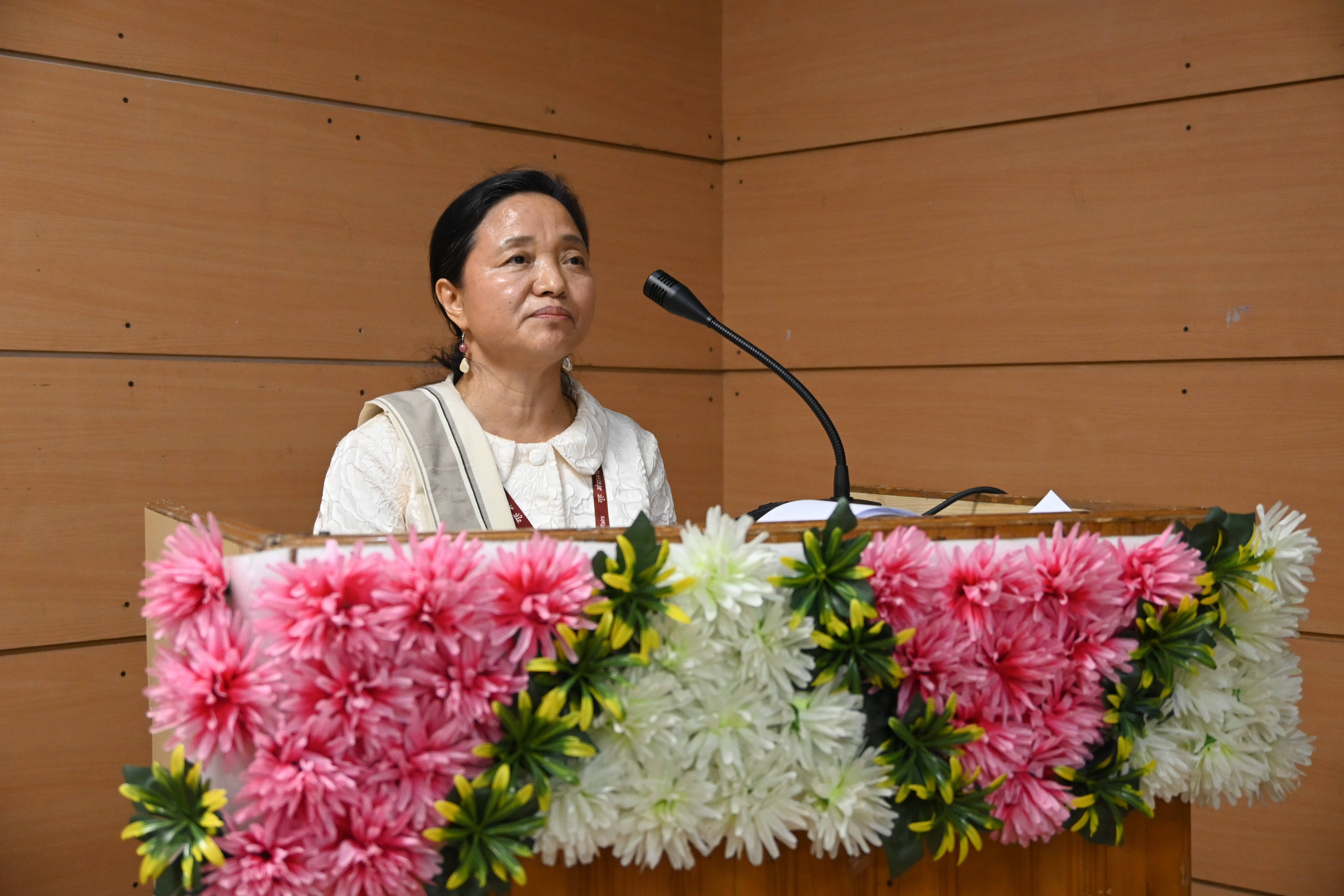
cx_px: 672
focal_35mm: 44
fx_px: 1652
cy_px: 448
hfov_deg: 44.3
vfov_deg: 30.3
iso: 2000
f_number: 4
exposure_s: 1/125
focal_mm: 29.5
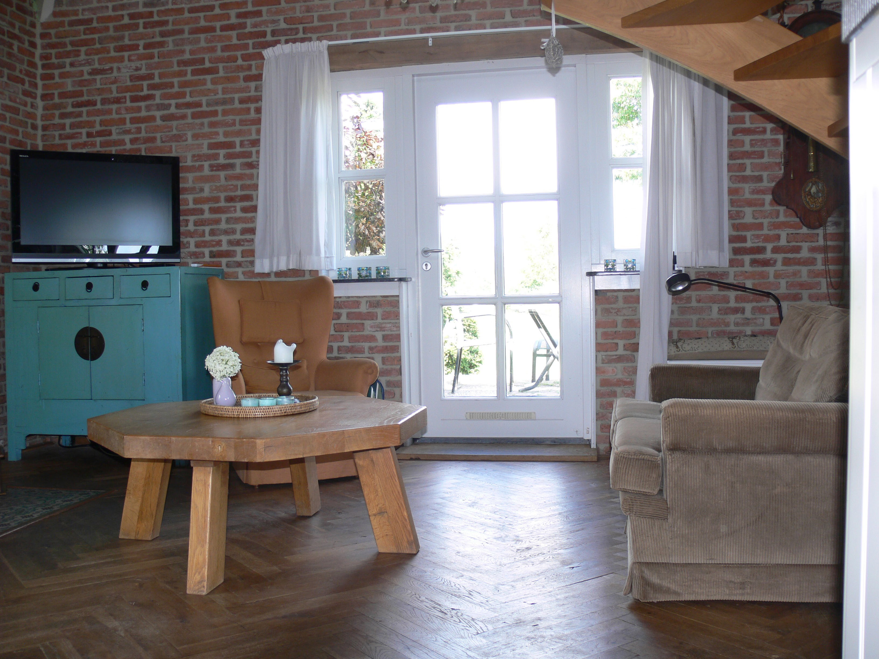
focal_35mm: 35
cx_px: 440
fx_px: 889
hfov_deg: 52.6
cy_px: 330
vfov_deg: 40.7
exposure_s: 1/40
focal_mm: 7.4
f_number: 2.8
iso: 80
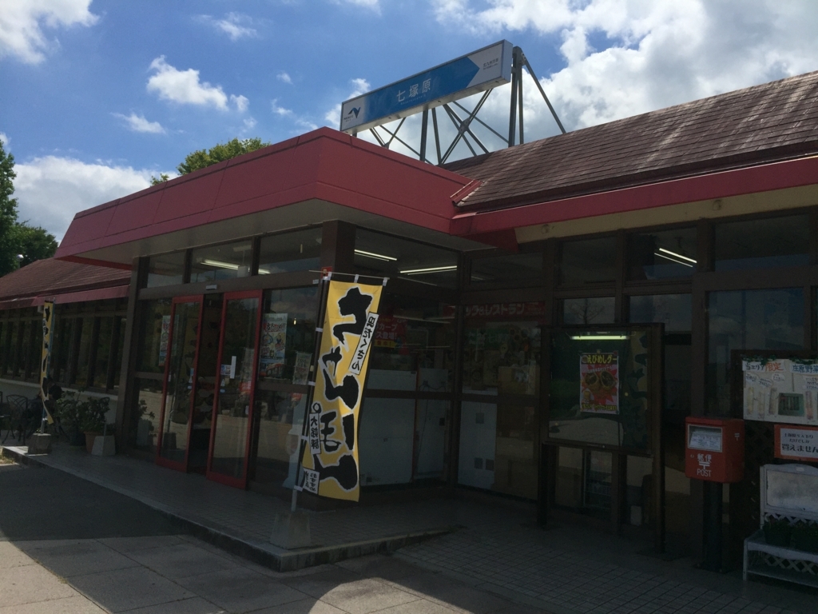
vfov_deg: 48.2
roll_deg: -4.6
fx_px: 685
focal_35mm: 29
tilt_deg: +7.1
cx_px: 409
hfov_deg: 61.7
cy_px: 307
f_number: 2.2
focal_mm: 4.15
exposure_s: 1/7937
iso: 32
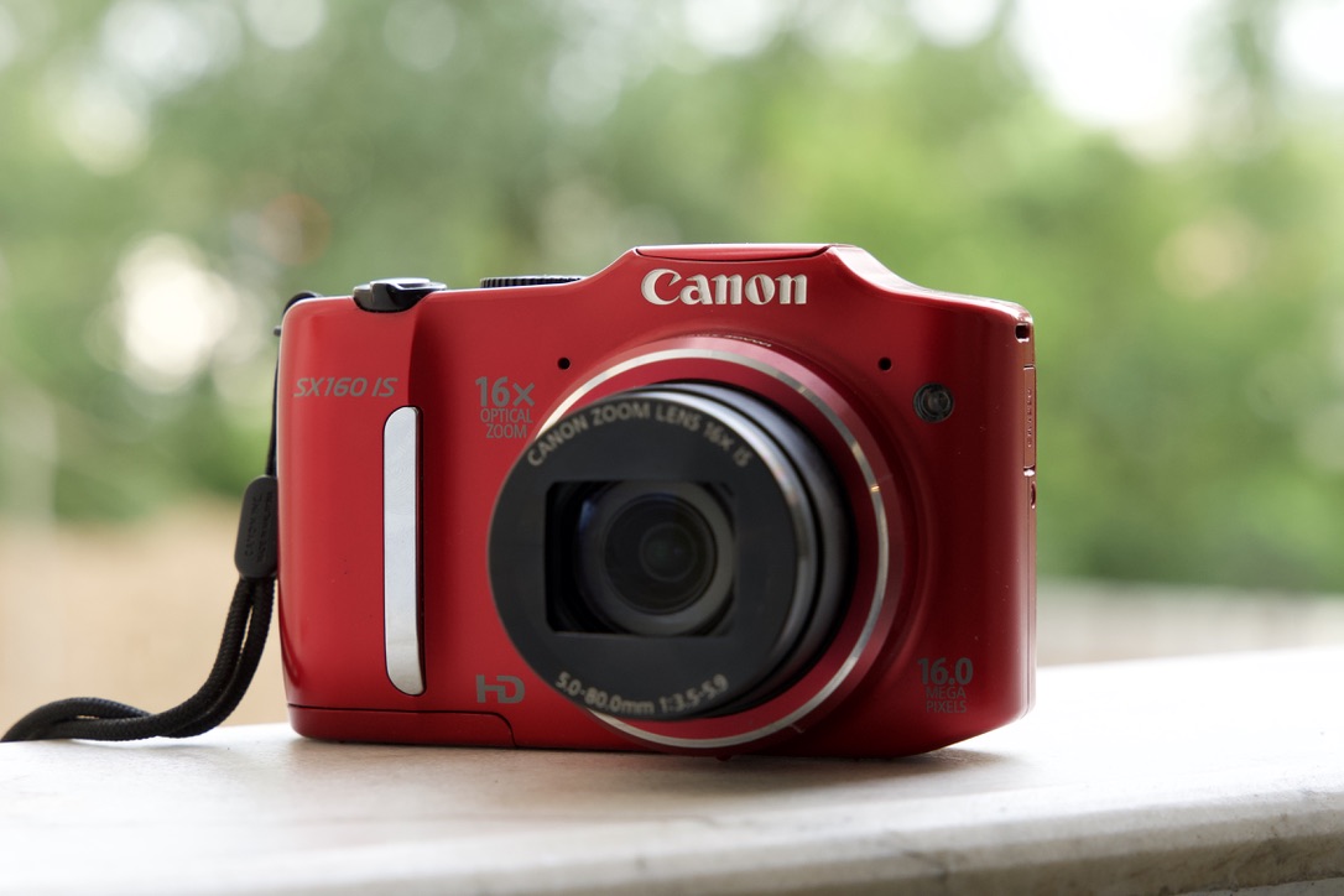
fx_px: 3920
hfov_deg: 19.5
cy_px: 448
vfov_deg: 13.0
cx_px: 672
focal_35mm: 105
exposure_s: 1/125
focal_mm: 70
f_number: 6.3
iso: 800
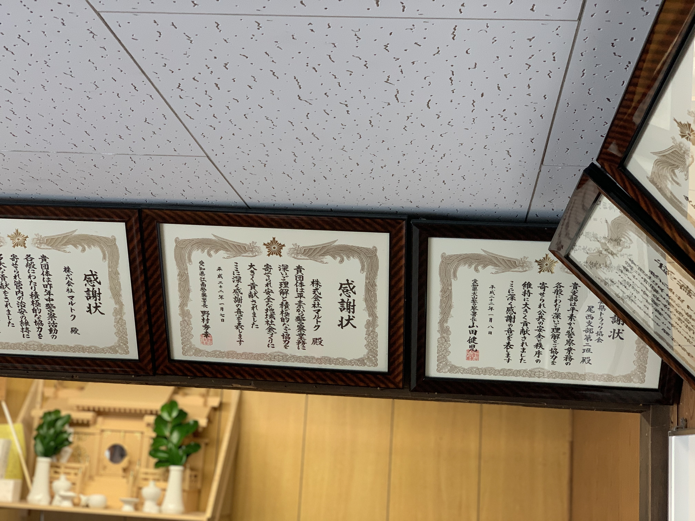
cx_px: 348
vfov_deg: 28.0
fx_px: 1044
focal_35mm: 52
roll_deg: -3.8
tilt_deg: +11.3
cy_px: 260
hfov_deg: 36.8
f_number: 2.4
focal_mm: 6
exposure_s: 1/60
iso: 160
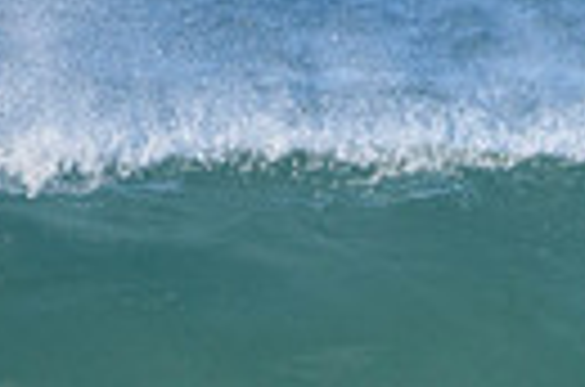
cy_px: 718
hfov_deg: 0.6
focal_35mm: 3356
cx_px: 662
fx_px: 54402
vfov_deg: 0.4
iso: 720
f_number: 5.6
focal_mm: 500
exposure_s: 1/4000
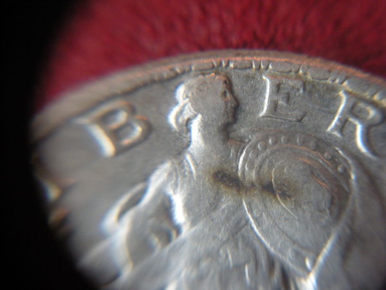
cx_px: 193
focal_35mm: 52
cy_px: 145
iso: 356
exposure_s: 1/60.8
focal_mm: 9.1
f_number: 4.4
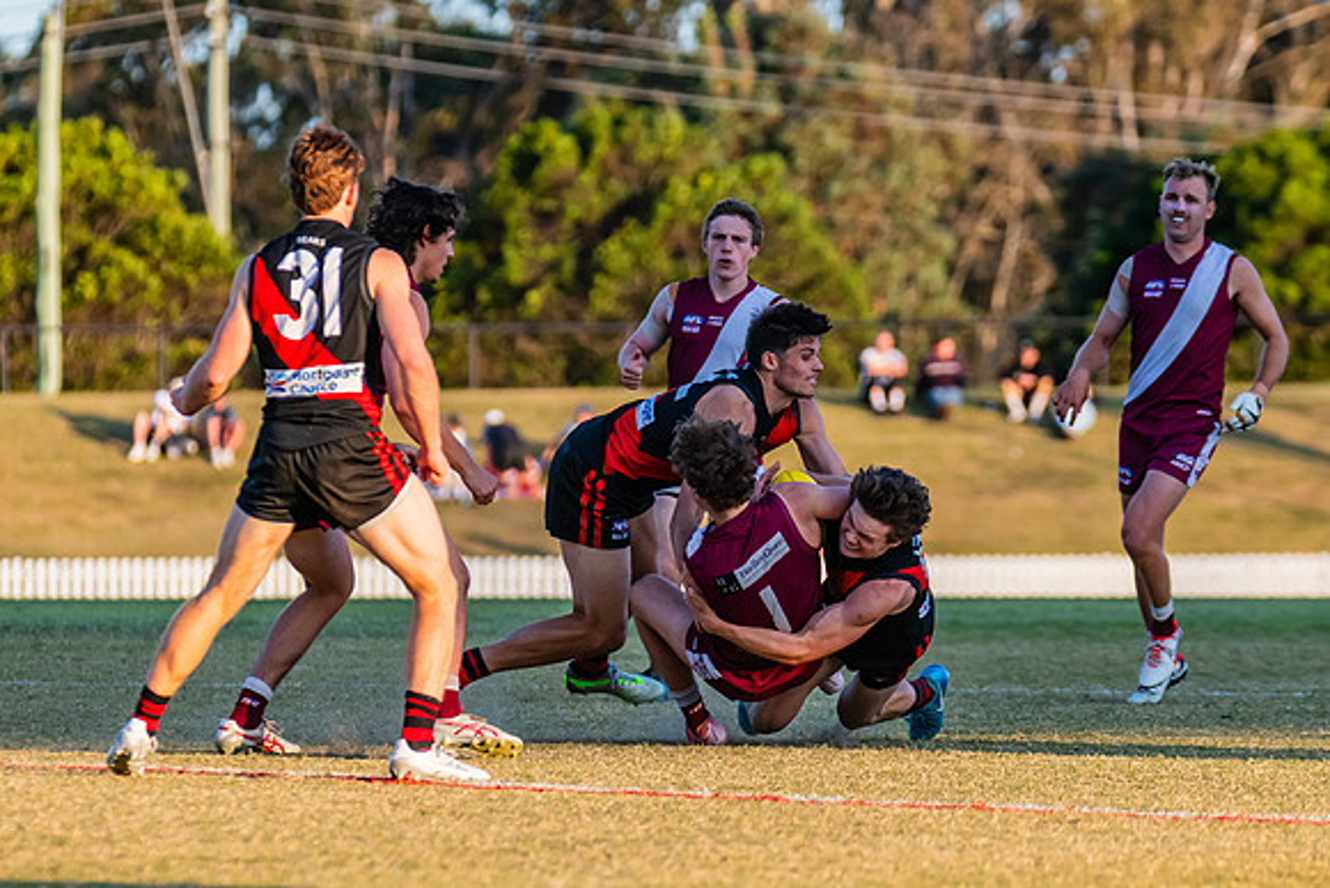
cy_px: 552
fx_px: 13800
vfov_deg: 3.7
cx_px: 675
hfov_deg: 5.5
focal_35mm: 373
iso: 800
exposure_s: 1/1600
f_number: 5
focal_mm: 250
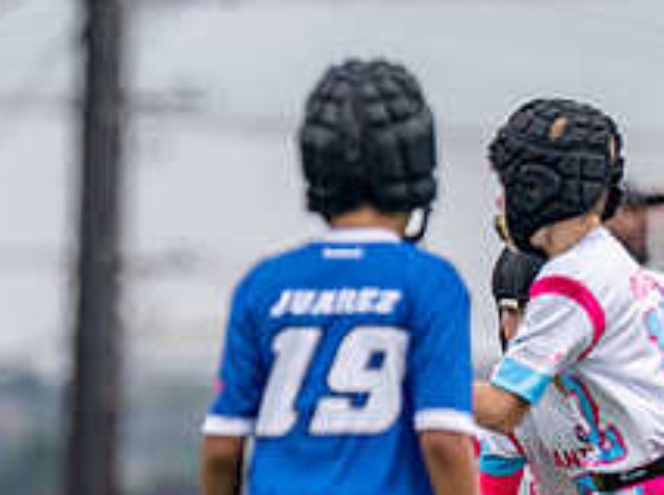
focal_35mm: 967
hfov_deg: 2.1
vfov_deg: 1.5
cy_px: 482
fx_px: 18518
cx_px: -344
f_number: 2.8
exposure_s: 1/2000
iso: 125
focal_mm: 200
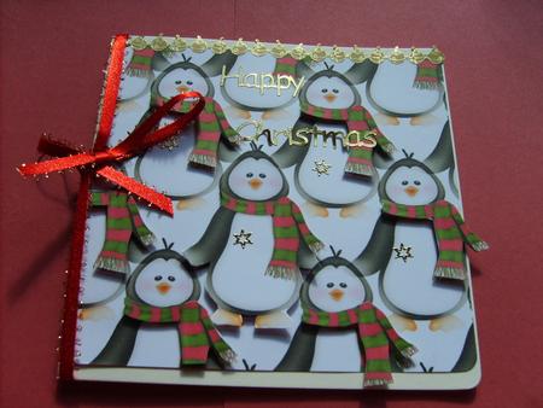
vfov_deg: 40.7
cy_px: 204
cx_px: 272
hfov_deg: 52.6
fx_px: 549
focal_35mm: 35
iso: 50
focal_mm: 5.8
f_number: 2.8
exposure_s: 1/750
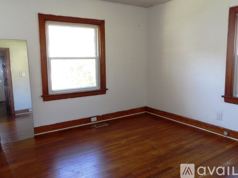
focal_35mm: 28
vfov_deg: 49.7
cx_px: 119
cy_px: 89
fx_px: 192
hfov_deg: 63.5
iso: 200
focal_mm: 5
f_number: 3.4
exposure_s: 1/33
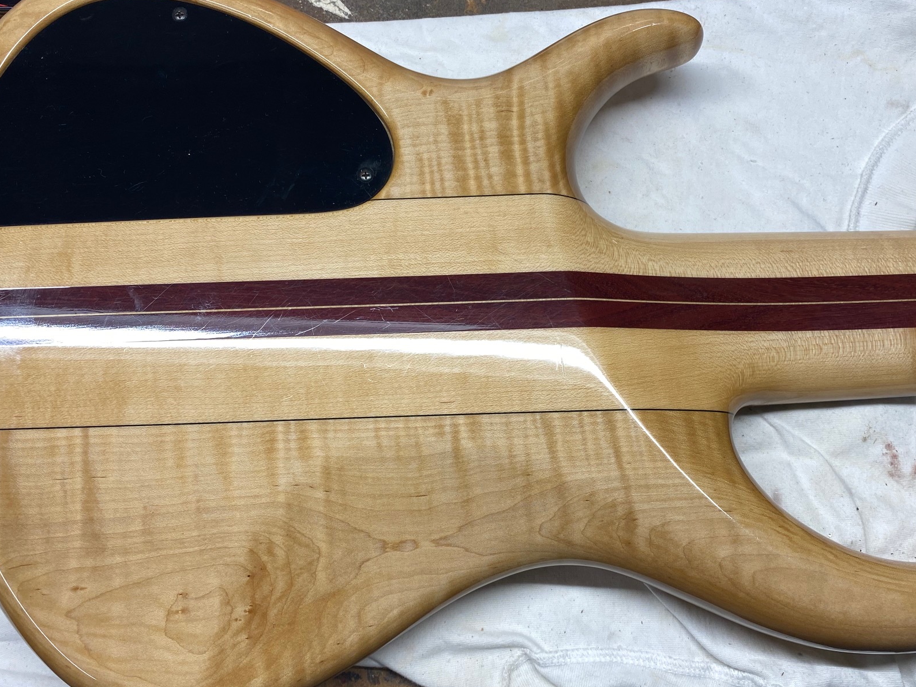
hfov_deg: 55.4
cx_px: 456
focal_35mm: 33
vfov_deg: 42.9
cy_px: 338
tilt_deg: -73.1
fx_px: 873
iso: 32
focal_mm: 4.25
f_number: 1.8
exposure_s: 1/125
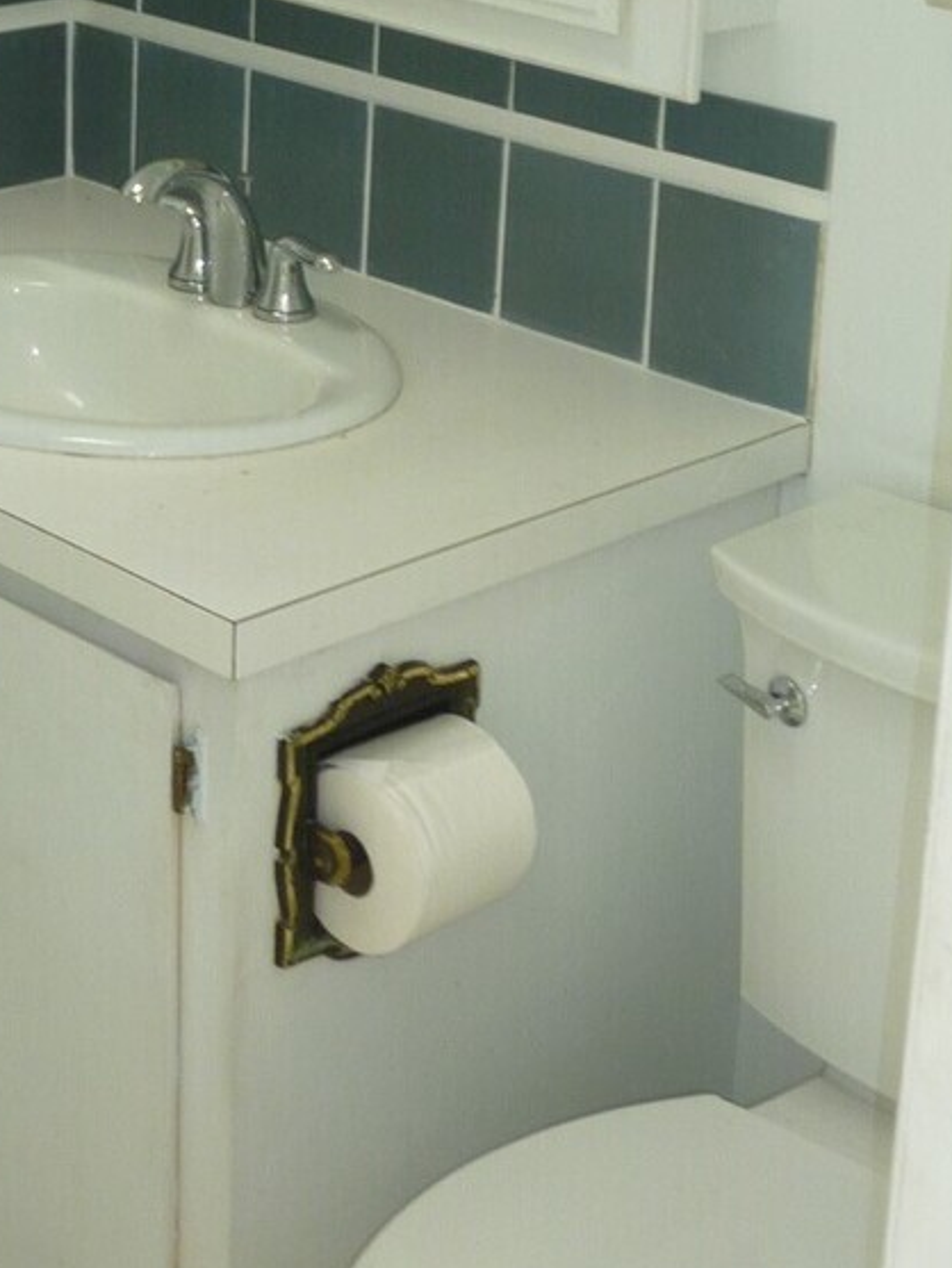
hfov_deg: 19.4
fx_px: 2749
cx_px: 175
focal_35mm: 75
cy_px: 200
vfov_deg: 25.4
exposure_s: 1/40
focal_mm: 5.2
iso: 100
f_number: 3.3
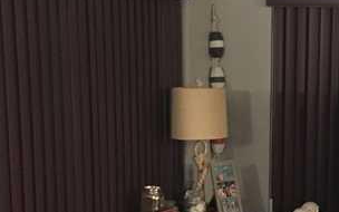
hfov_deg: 24.7
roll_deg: -1.2
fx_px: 748
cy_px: 197
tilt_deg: -12.3
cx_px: 312
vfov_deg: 15.9
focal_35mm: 81
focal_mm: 4.15
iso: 250
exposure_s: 1/4
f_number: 2.2
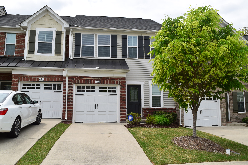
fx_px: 217
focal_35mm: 32
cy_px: 82
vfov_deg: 41.8
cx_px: 124
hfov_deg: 59.5
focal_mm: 21
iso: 360
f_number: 11
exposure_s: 1/500
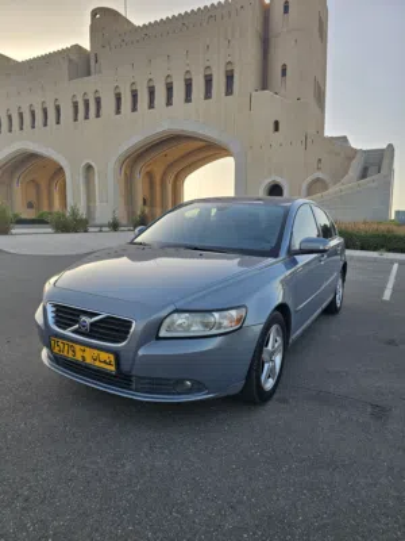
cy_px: 270
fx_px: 359
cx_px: 202
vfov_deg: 73.9
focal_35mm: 23
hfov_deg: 58.9
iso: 10
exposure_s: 1/277
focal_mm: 6.3
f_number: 1.7
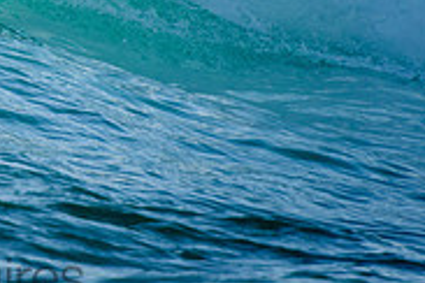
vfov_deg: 0.7
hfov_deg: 1.1
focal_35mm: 1932
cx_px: -95
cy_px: -108
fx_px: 22807
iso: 560
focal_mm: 400
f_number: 5.6
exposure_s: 1/2000
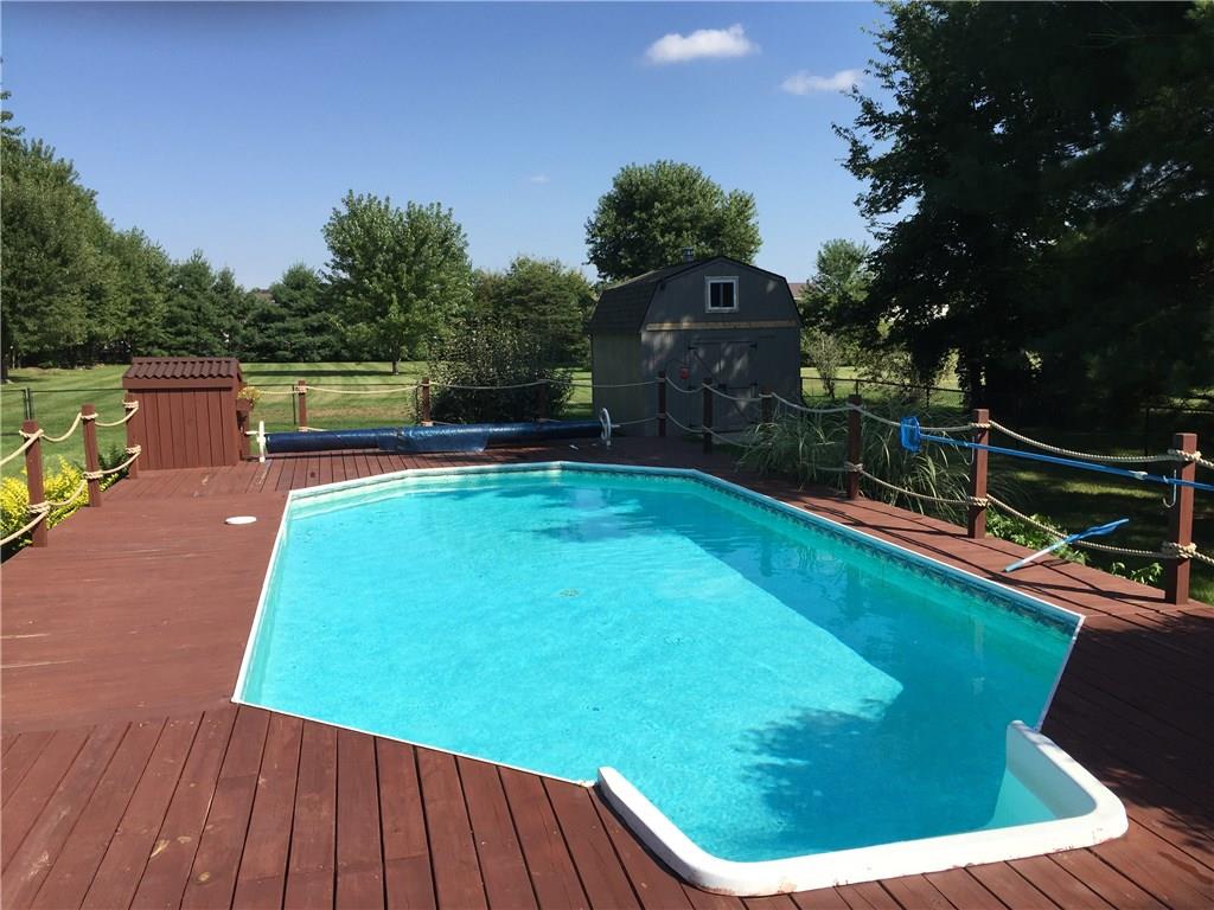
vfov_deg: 48.2
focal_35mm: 29
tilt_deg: -5.5
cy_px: 455
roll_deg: +0.8
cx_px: 607
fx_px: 1017
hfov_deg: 61.7
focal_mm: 4.15
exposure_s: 1/1980
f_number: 2.2
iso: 32
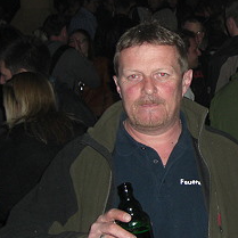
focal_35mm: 97
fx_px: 755
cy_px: 77
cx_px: 281
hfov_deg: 17.2
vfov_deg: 17.9
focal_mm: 7.9
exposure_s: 1/60
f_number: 2.8
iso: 200
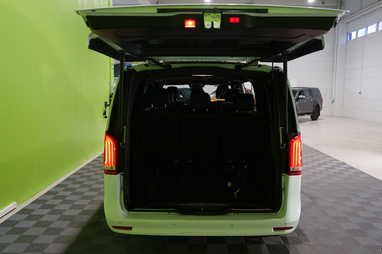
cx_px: 191
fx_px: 329
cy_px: 127
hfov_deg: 60.3
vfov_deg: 42.3
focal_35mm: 31
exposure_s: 1/160
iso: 1600
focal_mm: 31
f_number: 3.5
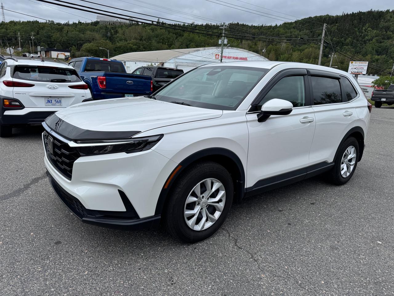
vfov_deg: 56.8
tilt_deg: -15.9
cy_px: 148
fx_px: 273
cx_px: 197
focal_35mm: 24
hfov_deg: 71.6
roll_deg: -3.6
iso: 80
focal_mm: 6.76
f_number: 1.78
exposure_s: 1/3413
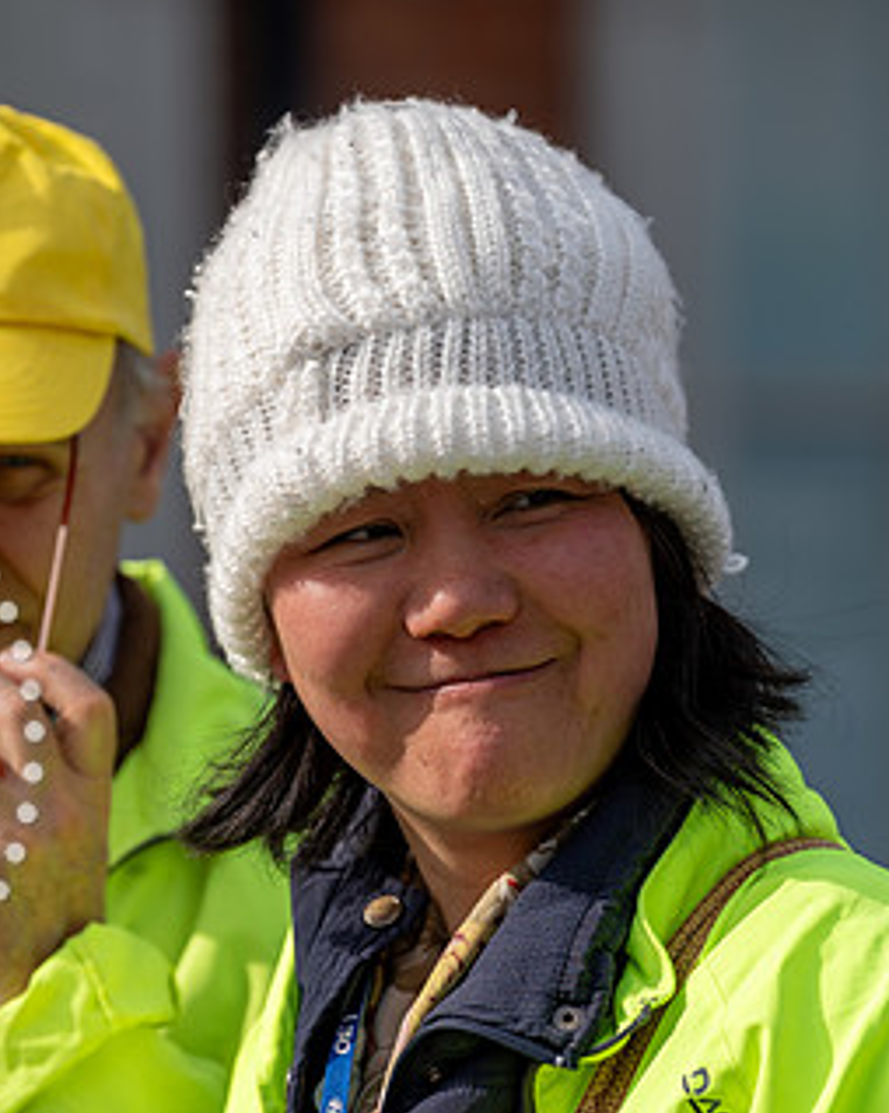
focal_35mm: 288
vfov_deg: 6.7
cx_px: 259
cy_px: 558
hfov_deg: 5.4
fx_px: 9481
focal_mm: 168
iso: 125
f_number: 4
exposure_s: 1/1000
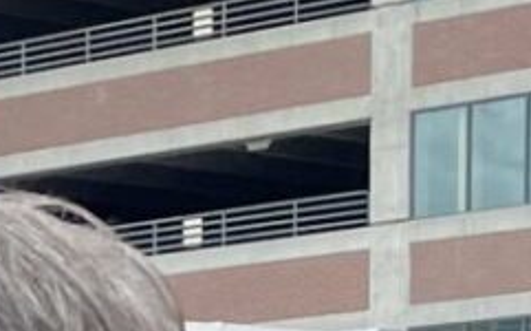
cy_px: 984
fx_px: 3180
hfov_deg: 8.9
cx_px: -595
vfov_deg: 5.6
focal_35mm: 220
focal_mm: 4.2
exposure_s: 1/903
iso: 32
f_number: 1.6
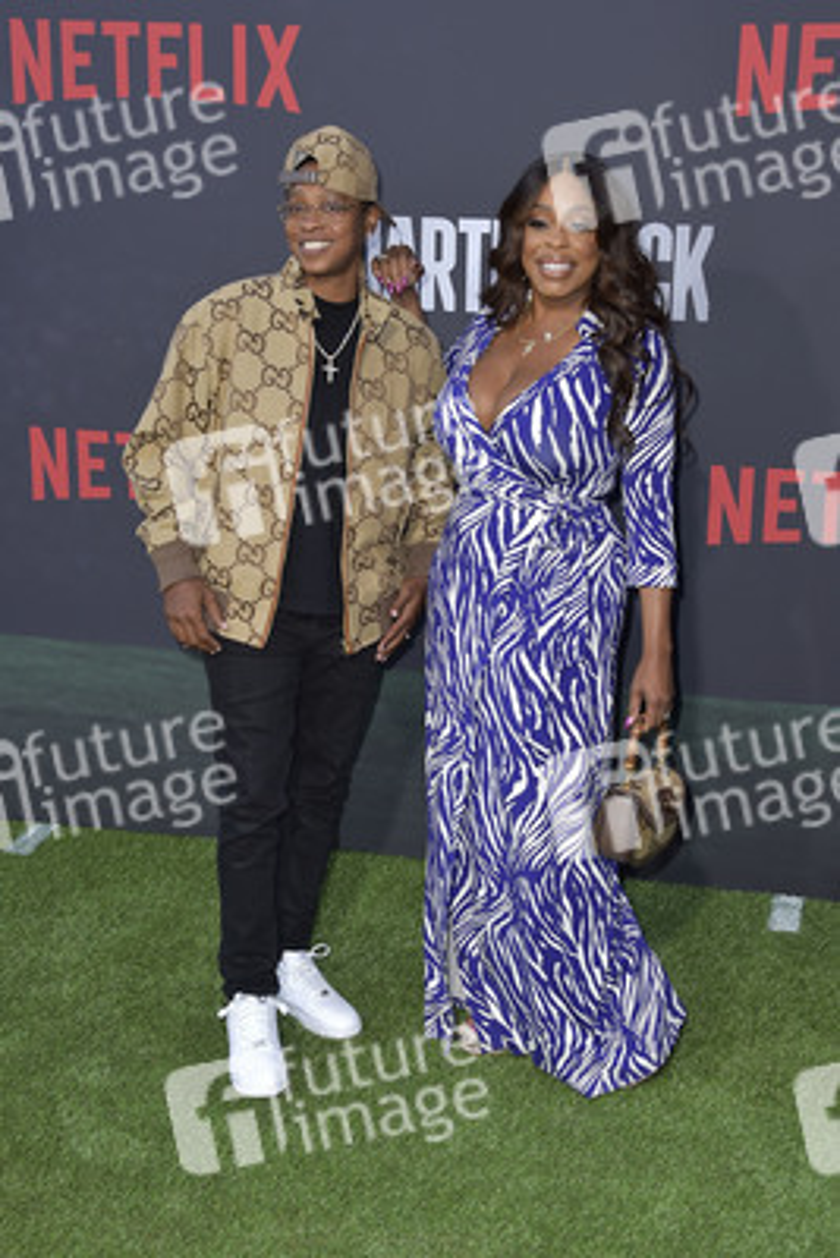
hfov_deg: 29.9
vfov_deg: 43.6
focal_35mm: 45
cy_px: 629
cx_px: 420
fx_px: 1574
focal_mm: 45
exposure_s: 1/250
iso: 320
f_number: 6.3
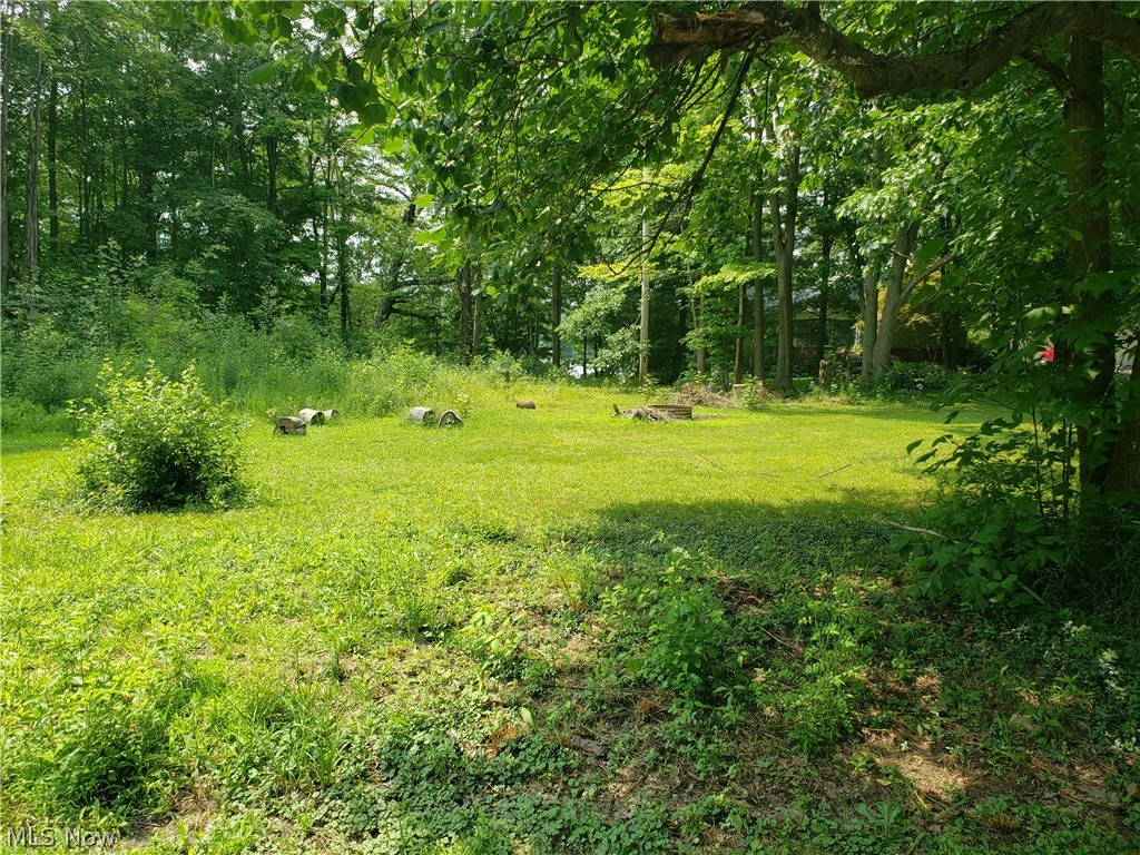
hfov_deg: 67.3
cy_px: 428
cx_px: 570
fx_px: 856
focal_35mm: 26
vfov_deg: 53.1
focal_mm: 4.3
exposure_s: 1/481
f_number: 2.4
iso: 50
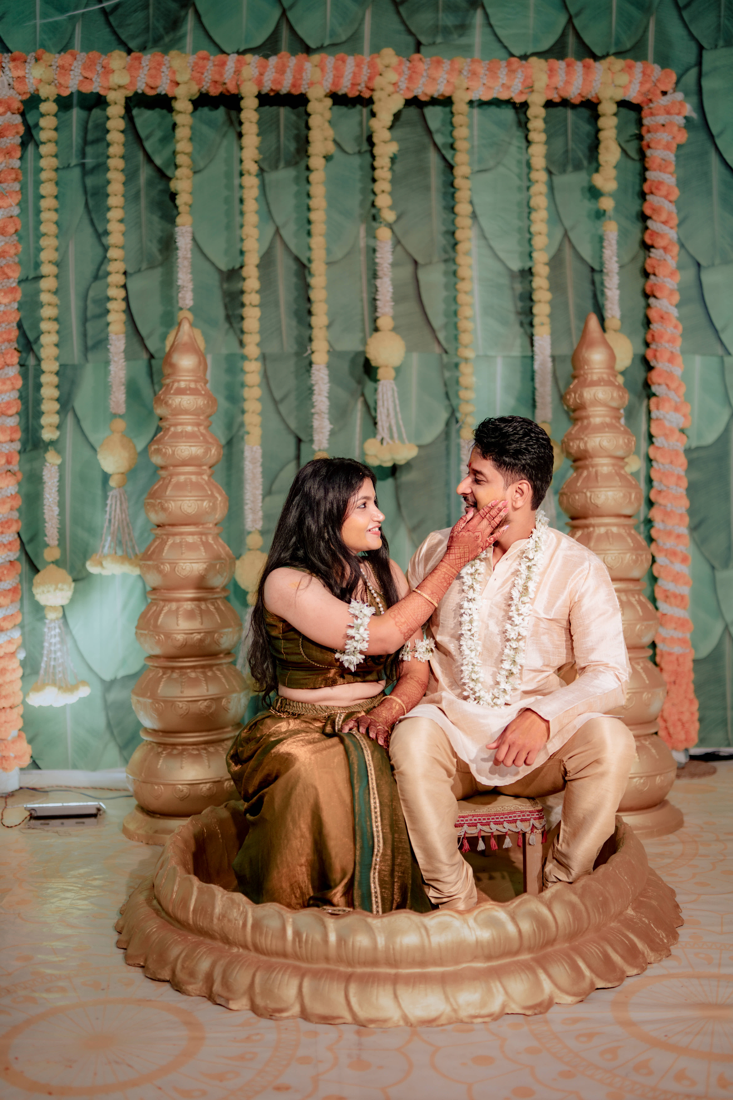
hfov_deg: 37.9
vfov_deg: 54.4
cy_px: 550
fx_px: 1069
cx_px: 366
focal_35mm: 35
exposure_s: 1/320
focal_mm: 35
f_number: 1.6
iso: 400
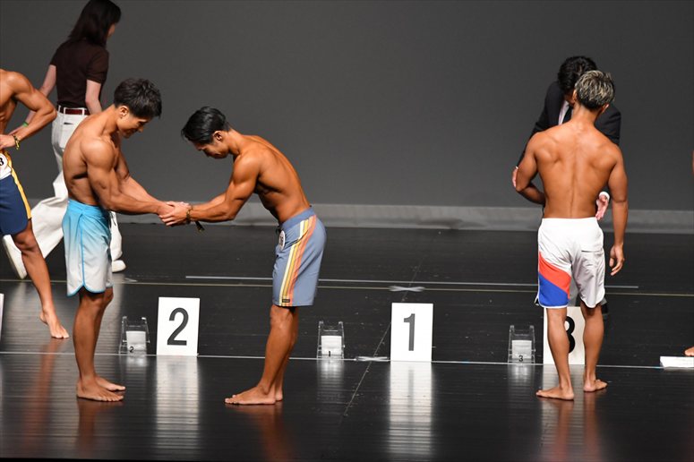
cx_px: 347
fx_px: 5492
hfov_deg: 7.2
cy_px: 231
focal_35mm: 285
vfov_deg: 4.8
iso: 2500
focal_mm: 190
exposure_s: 1/400
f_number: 5.6
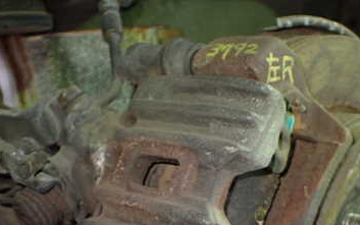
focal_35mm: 54
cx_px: 202
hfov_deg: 37.5
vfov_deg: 23.6
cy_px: 188
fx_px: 530
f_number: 2.3
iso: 800
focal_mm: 5.4
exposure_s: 1/50
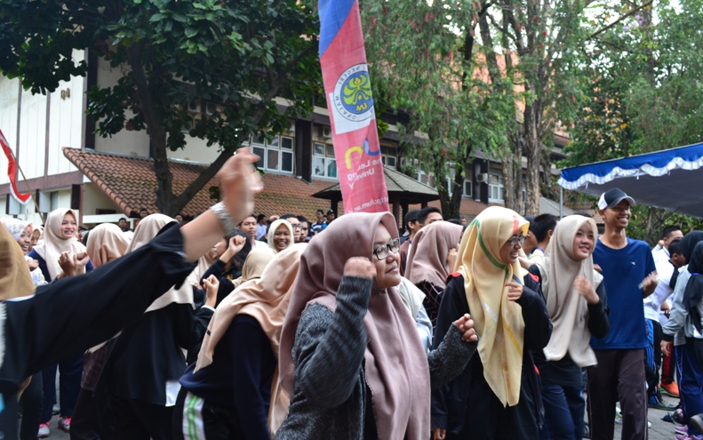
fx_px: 652
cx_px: 355
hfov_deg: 56.7
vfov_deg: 37.3
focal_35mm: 34
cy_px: 224
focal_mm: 22
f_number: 8
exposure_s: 1/50
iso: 400
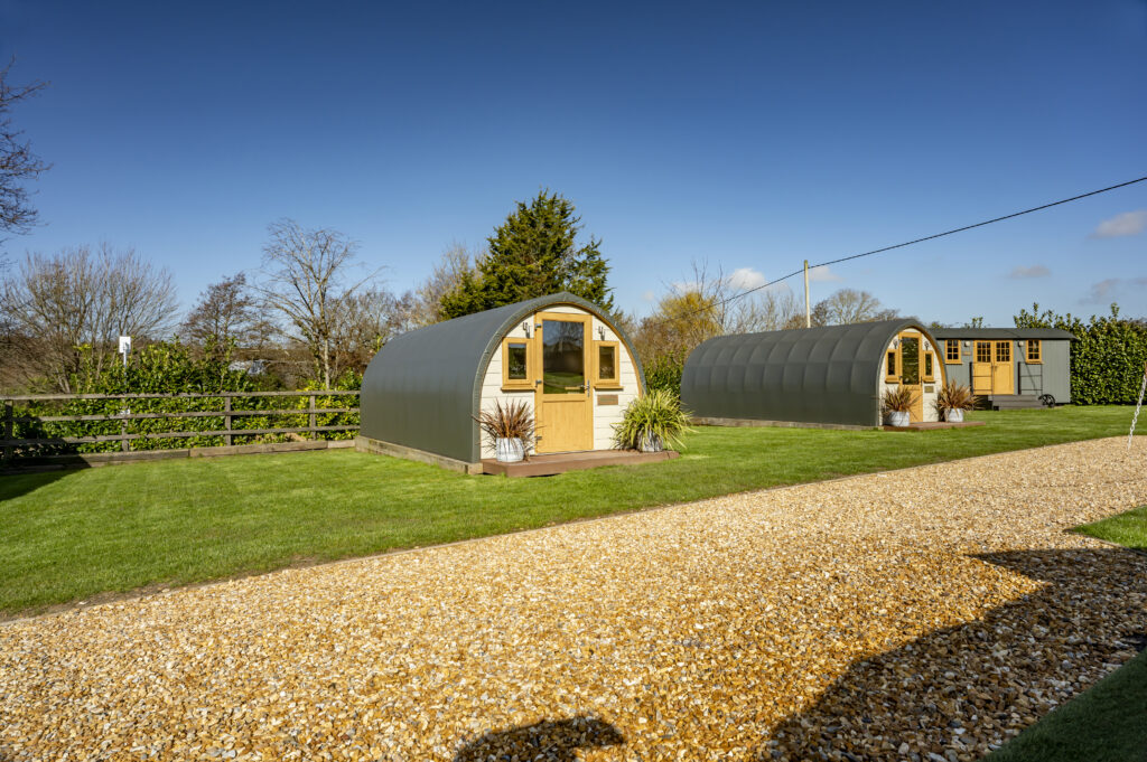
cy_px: 381
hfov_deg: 84.0
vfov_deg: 61.8
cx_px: 574
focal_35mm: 20
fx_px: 637
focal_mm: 20
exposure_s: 1/200
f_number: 11
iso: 200
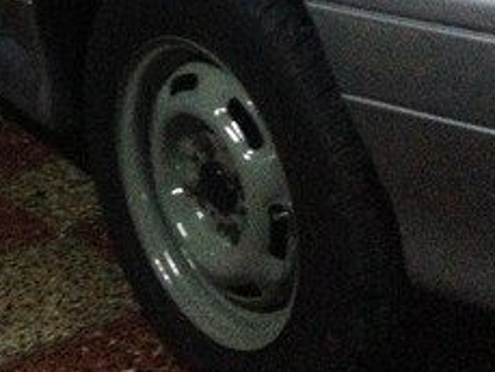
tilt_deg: -15.3
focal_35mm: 95
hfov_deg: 20.3
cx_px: 78
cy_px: -146
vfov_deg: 14.7
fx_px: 1359
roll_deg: +1.0
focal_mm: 4.12
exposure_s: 1/15
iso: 800
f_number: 2.4
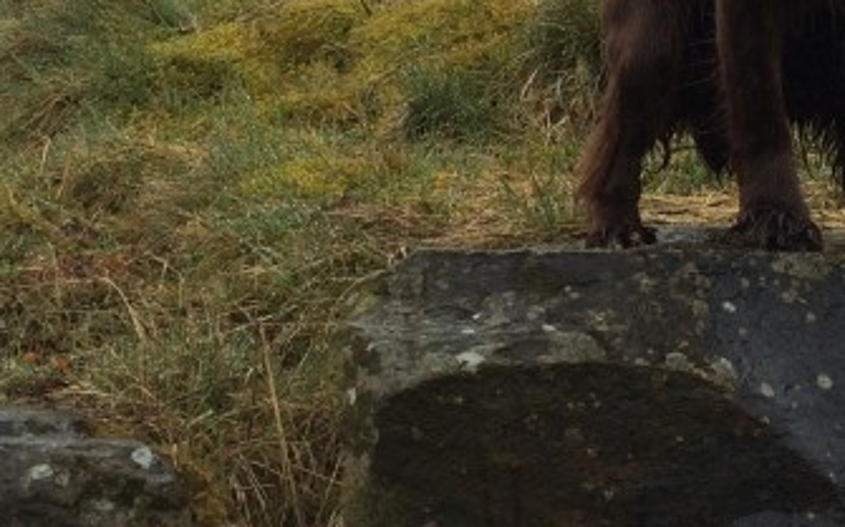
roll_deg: +0.3
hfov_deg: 21.9
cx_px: 628
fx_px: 2164
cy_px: -88
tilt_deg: +5.8
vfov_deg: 13.5
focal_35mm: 94
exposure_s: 1/933
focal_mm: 4.15
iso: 32
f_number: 2.2
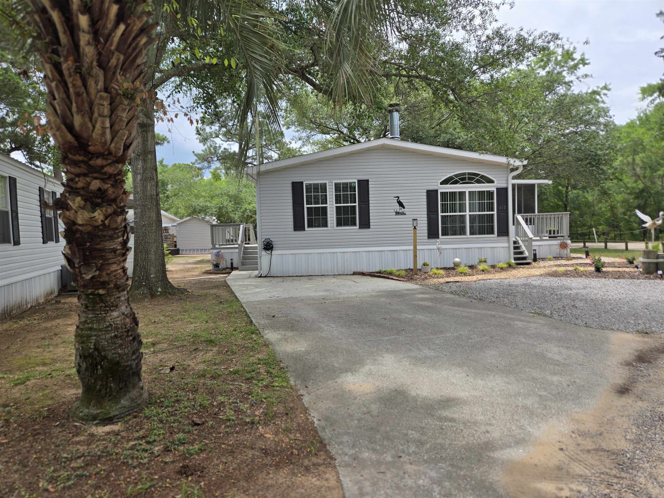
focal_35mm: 23
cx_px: 332
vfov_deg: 58.9
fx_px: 441
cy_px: 249
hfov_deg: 73.9
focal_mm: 5.4
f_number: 1.8
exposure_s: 1/1695
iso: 25
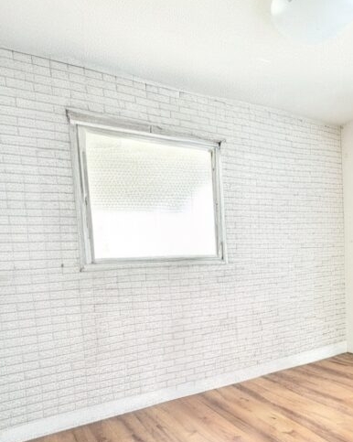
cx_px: 278
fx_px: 379
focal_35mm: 29
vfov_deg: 59.4
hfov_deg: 47.5
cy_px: 286
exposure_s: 1/60
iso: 72
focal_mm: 1.83
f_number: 2.2
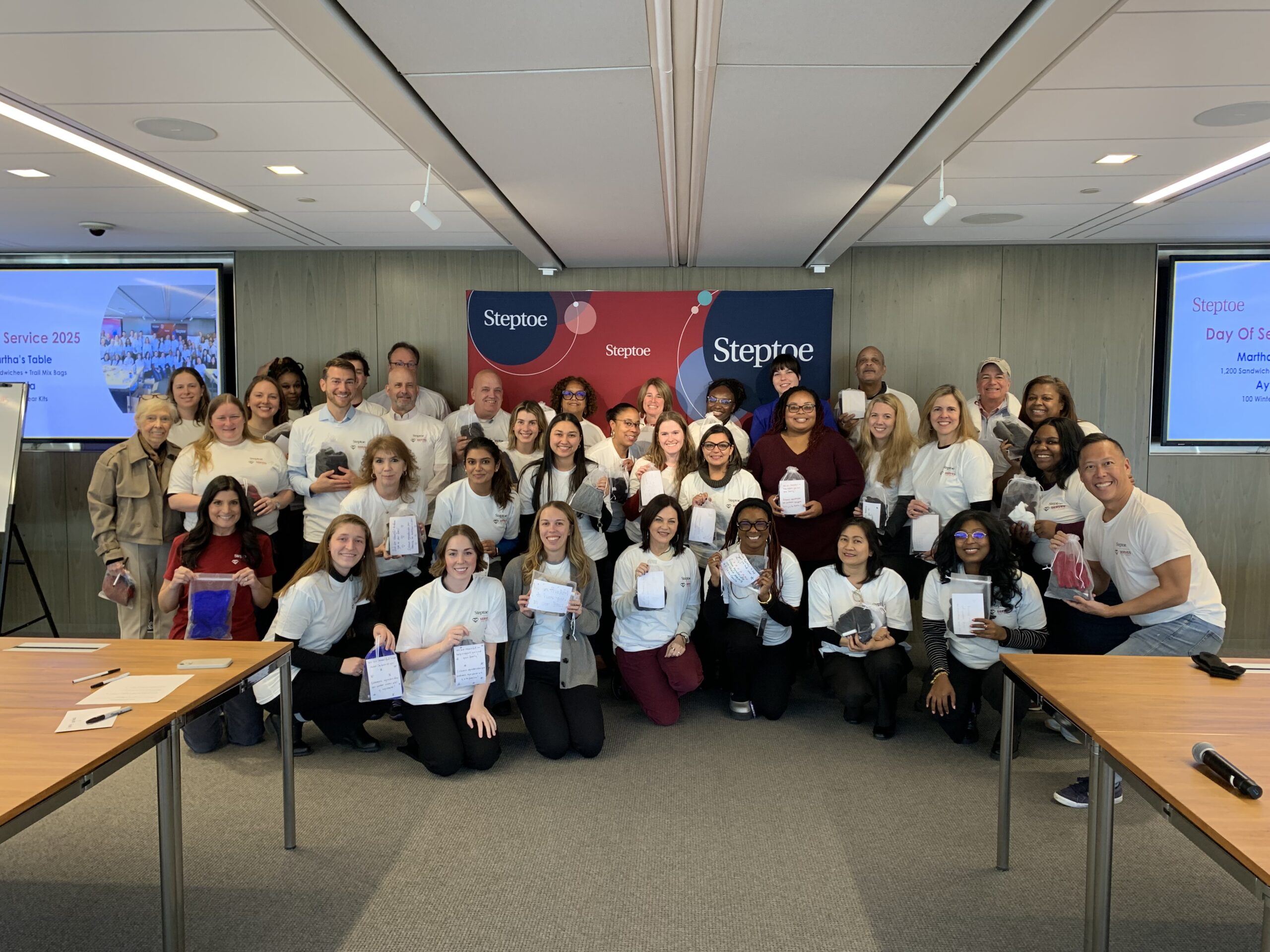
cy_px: 476
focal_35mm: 26
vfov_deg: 53.1
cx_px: 635
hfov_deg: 67.3
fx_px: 954
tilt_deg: -5.8
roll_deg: -0.1
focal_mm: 4.25
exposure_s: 1/75
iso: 100
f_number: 1.8
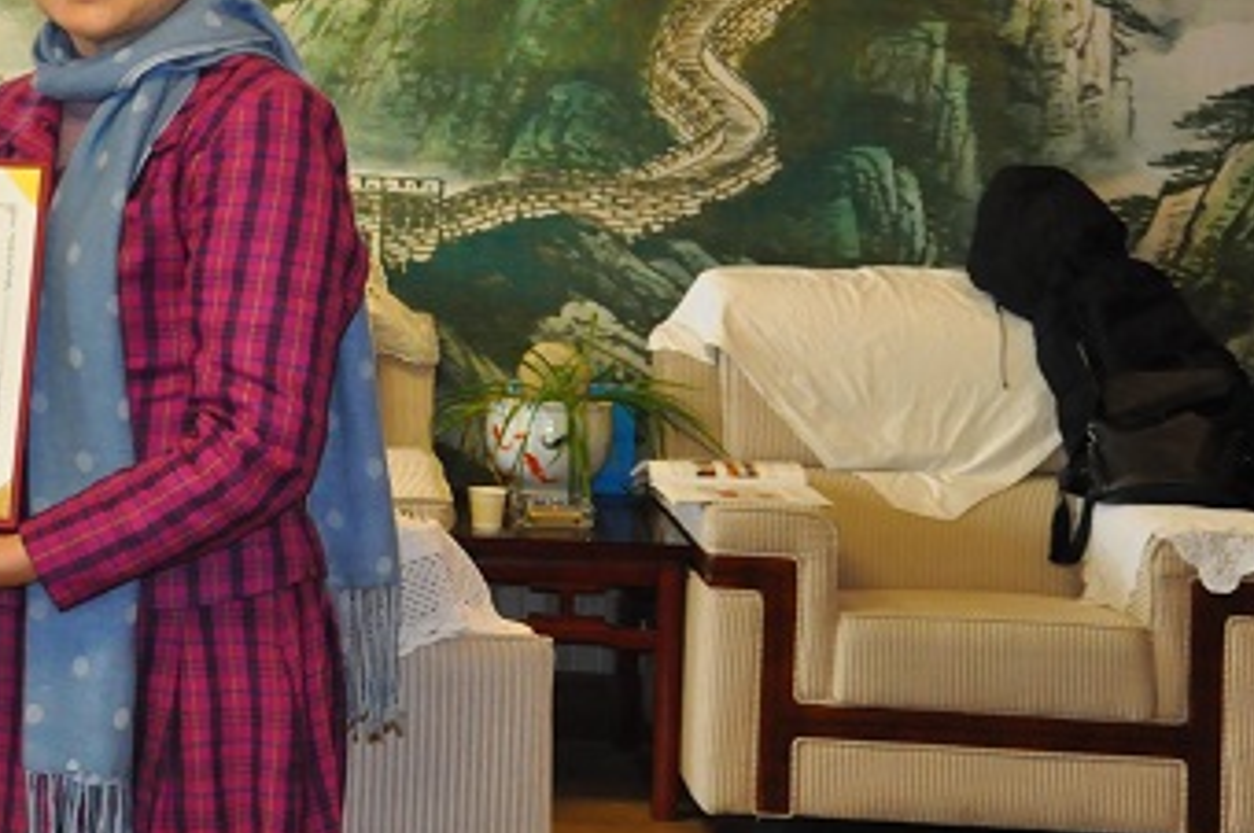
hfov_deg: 18.6
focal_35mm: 108
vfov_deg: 12.5
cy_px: -7
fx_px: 3758
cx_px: 72
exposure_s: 1/60
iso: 1600
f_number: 5
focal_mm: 30
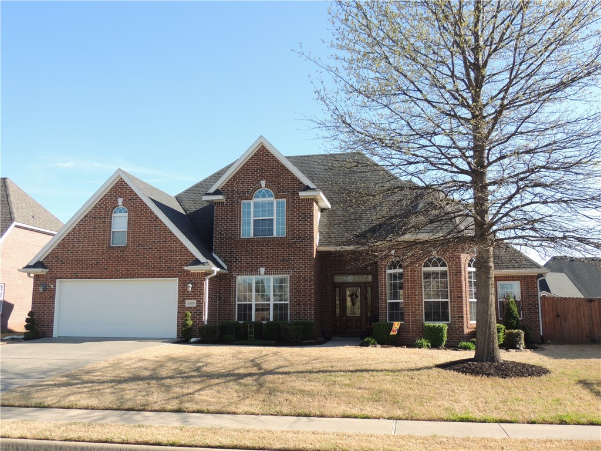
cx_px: 300
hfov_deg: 55.4
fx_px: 573
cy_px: 226
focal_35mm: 33
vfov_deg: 42.9
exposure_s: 1/500
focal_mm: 5.8
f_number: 3.2
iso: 100
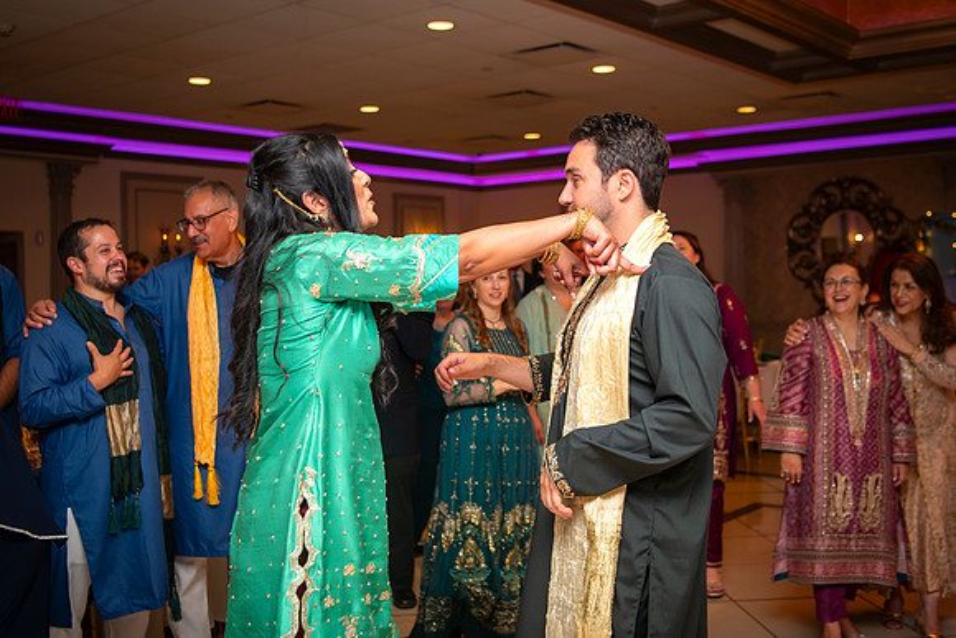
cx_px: 469
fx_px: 1061
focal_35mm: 40
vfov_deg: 33.4
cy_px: 299
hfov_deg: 48.5
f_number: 2.8
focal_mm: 35
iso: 800
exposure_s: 1/160
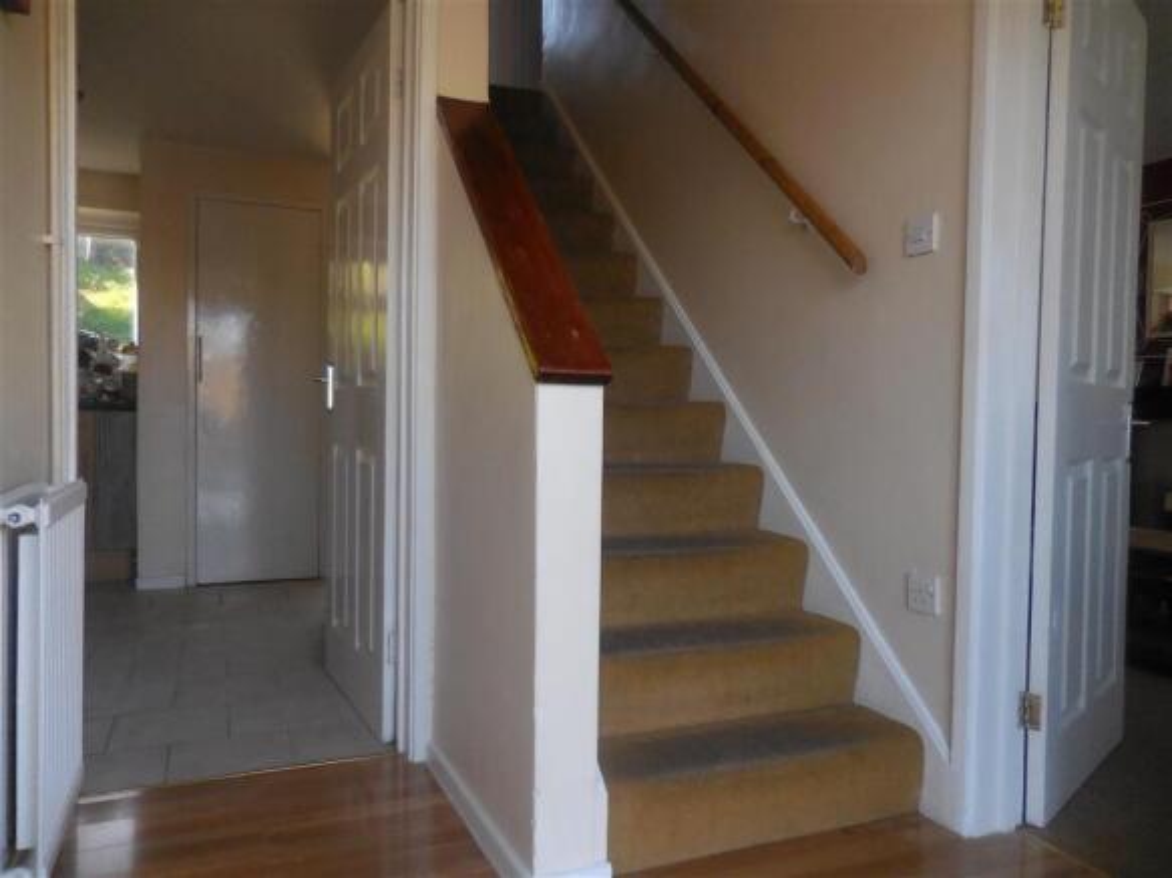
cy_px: 439
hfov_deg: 69.4
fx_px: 846
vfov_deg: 54.9
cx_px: 586
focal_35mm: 25
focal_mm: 4.5
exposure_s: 1/250
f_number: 3.3
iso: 400
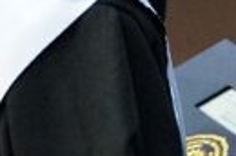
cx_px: 506
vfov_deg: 0.9
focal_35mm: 1516
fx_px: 9914
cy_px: -140
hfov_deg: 1.4
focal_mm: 171
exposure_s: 1/200
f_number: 2.8
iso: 6400
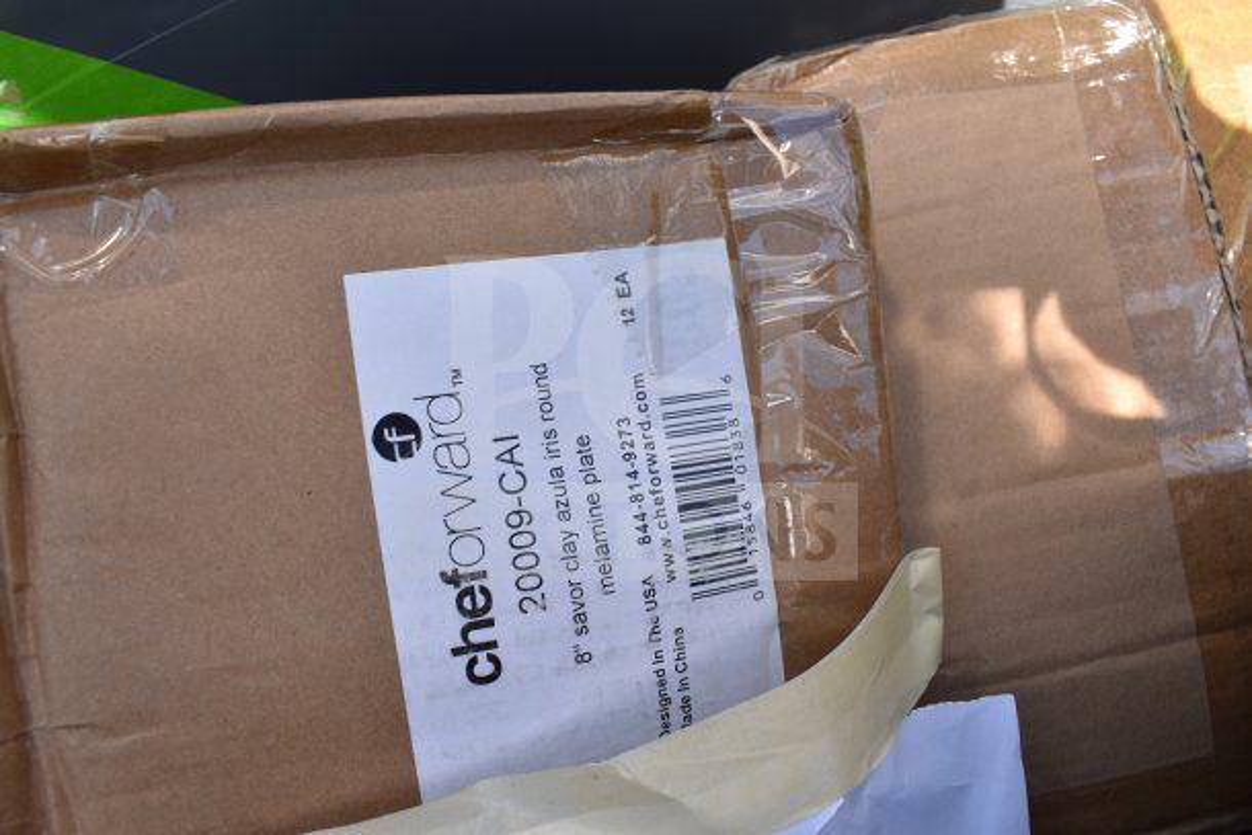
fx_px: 939
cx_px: 626
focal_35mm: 27
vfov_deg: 48.0
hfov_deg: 67.4
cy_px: 418
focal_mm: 18
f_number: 7.1
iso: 200
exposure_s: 1/200
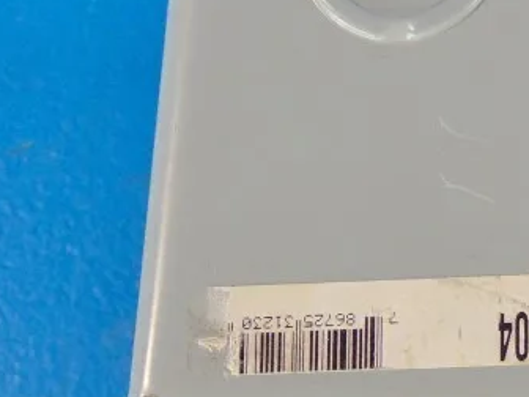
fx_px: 2797
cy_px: 161
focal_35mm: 183
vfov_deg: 8.1
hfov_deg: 10.5
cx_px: 721
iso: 100
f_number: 3.6
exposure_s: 1/30
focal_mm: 10.8
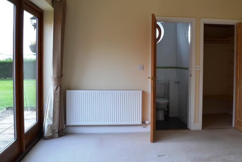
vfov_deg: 35.9
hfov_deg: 51.5
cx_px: 145
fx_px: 249
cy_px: 67
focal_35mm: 37
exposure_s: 1/125
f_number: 5.6
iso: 400
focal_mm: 20
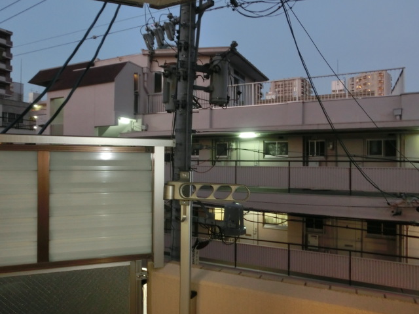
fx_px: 303
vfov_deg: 54.9
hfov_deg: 69.4
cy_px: 157
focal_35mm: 25
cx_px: 210
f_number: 3.2
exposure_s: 1/15
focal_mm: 4.43
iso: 400
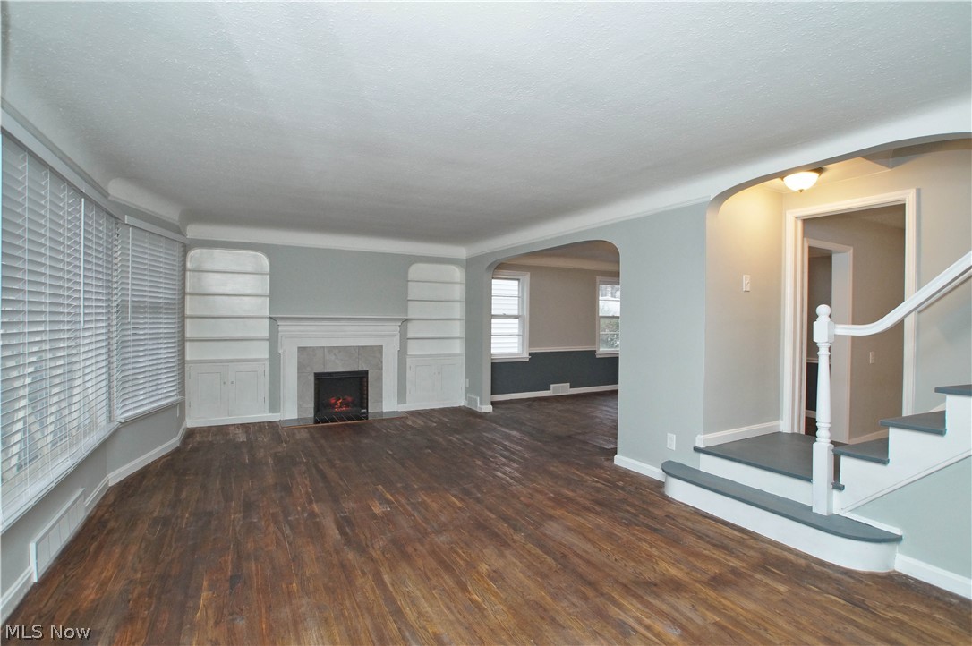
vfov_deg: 72.0
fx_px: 445
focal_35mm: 16
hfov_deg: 95.0
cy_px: 323
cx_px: 486
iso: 800
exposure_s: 1/40
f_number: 4.5
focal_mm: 11
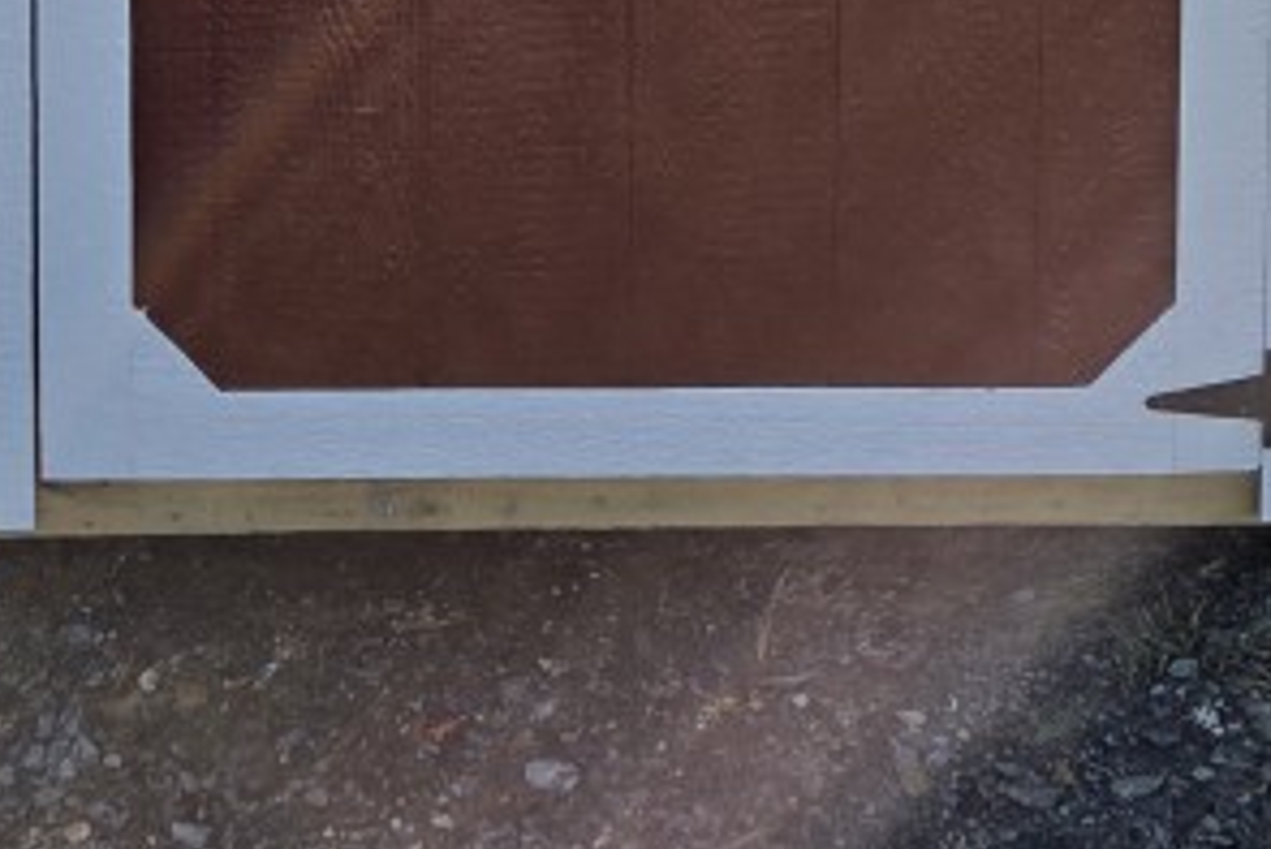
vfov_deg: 14.4
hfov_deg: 24.4
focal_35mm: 83
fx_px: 2932
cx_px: 827
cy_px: -720
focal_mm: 5.4
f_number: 1.8
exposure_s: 1/5004
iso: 80
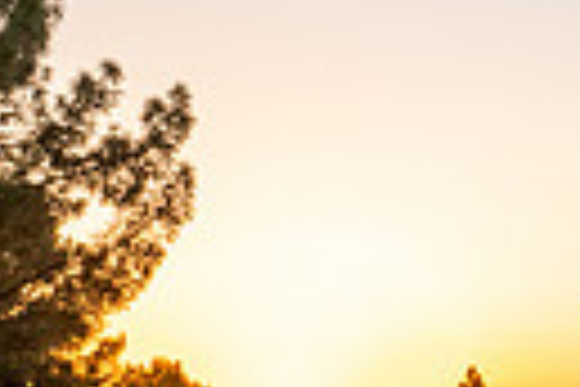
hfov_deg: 13.8
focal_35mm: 117
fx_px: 1885
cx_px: 1279
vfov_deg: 11.6
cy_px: 399
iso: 320
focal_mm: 24
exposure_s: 1/160
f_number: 7.1
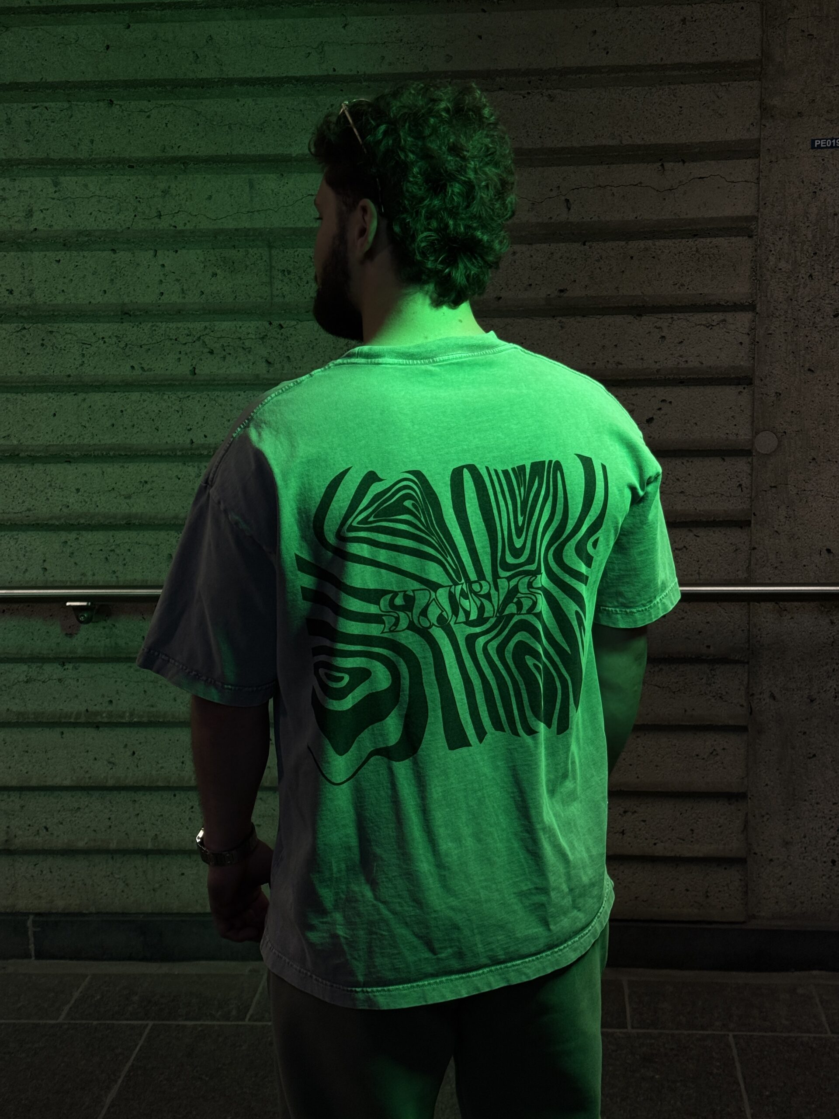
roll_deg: +0.8
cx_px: 420
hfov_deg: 30.3
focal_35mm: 48
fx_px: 1551
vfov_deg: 39.7
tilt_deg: -9.6
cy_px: 560
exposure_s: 1/60
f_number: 1.78
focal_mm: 6.76
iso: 100
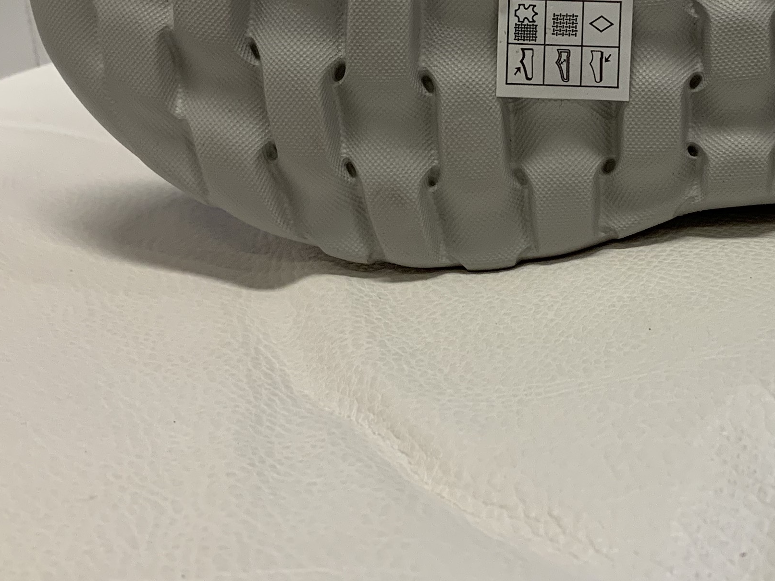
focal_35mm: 65
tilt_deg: -19.1
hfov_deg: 29.5
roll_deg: -0.3
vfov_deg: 22.4
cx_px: 549
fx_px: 1455
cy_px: 141
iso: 80
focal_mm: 4.25
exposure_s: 1/100
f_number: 1.8
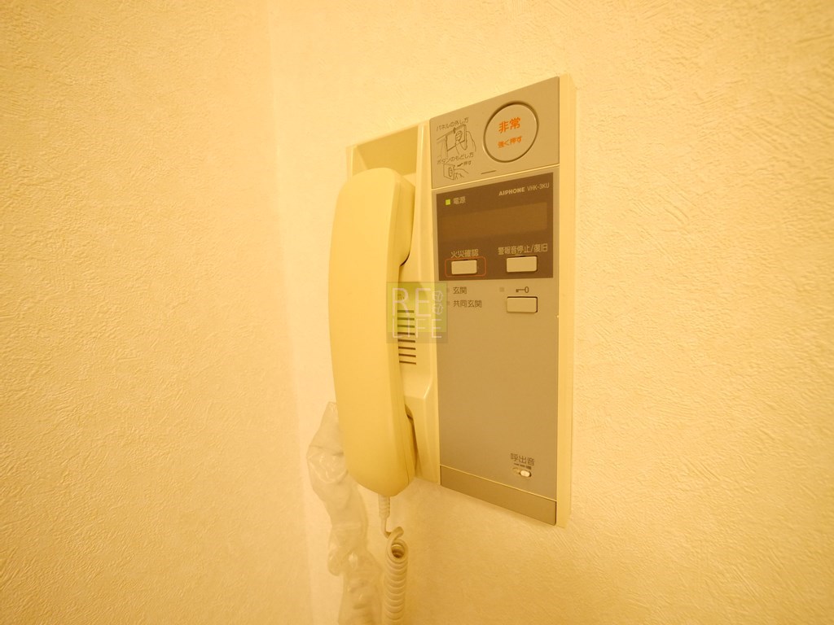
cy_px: 312
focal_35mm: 14
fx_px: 337
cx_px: 417
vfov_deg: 85.7
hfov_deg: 102.1
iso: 2000
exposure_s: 1/60
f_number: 4
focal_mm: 7
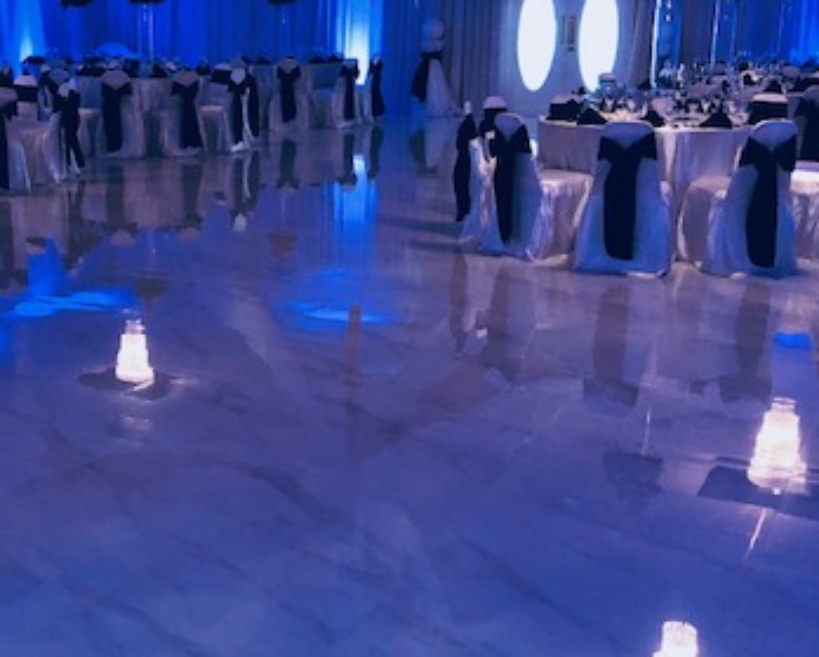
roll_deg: +1.3
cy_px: 330
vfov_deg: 29.2
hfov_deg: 35.4
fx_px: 1262
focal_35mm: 52
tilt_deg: -14.5
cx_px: 242
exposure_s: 1/60
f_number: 1.8
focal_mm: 3.99
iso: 200
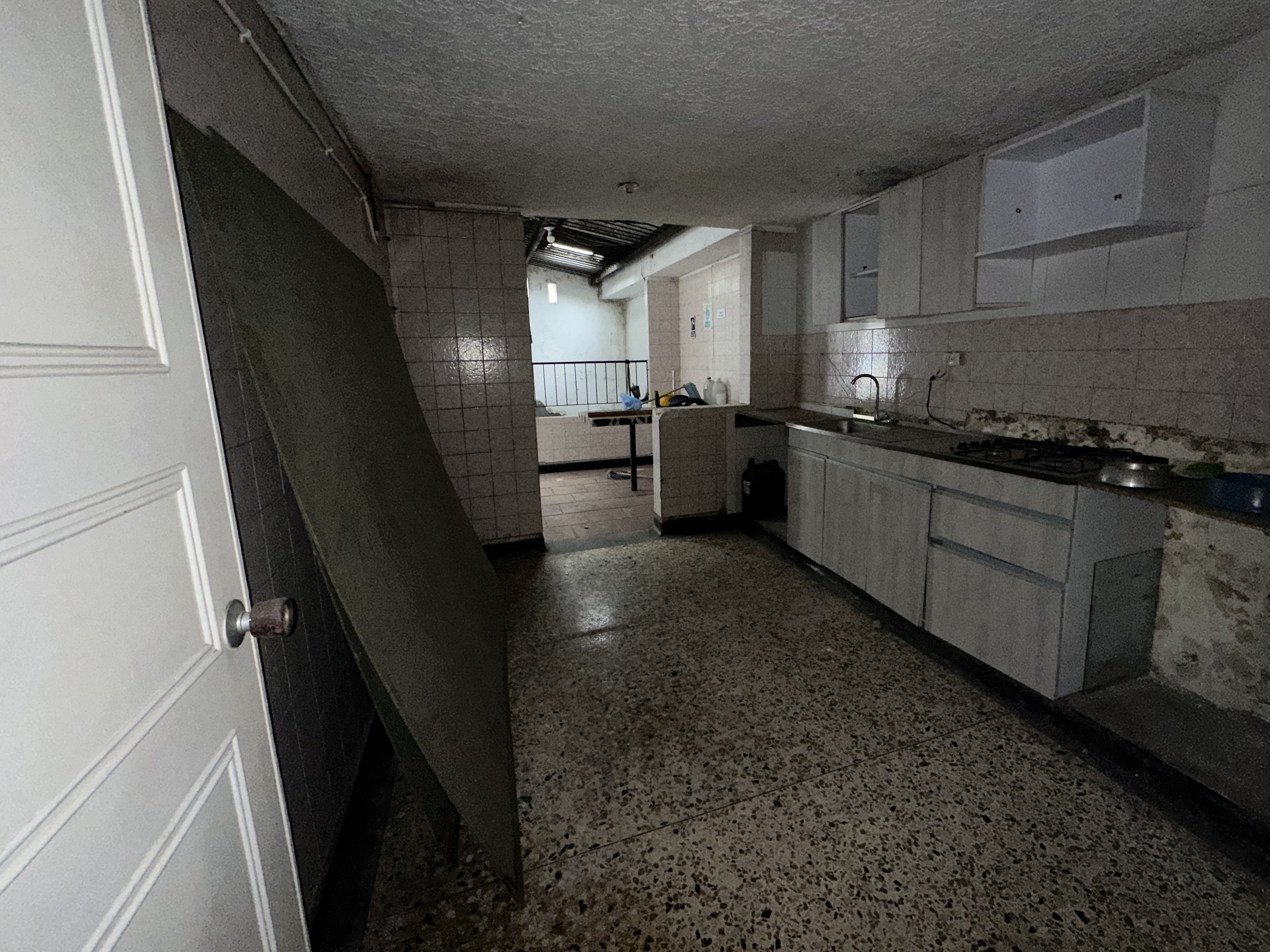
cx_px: 679
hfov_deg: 98.0
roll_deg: +0.2
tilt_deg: -9.6
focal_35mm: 15
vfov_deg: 81.7
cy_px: 453
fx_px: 550
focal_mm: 2.22
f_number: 2.2
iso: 160
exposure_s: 1/60
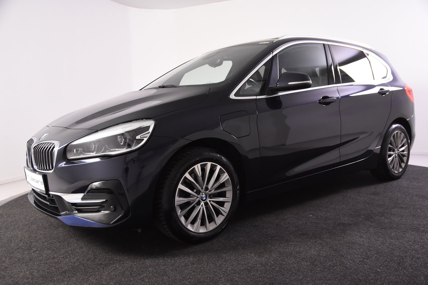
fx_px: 392
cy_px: 142
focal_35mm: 33
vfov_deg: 40.0
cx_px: 214
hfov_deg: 57.2
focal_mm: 22
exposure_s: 1/60
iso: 1600
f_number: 4
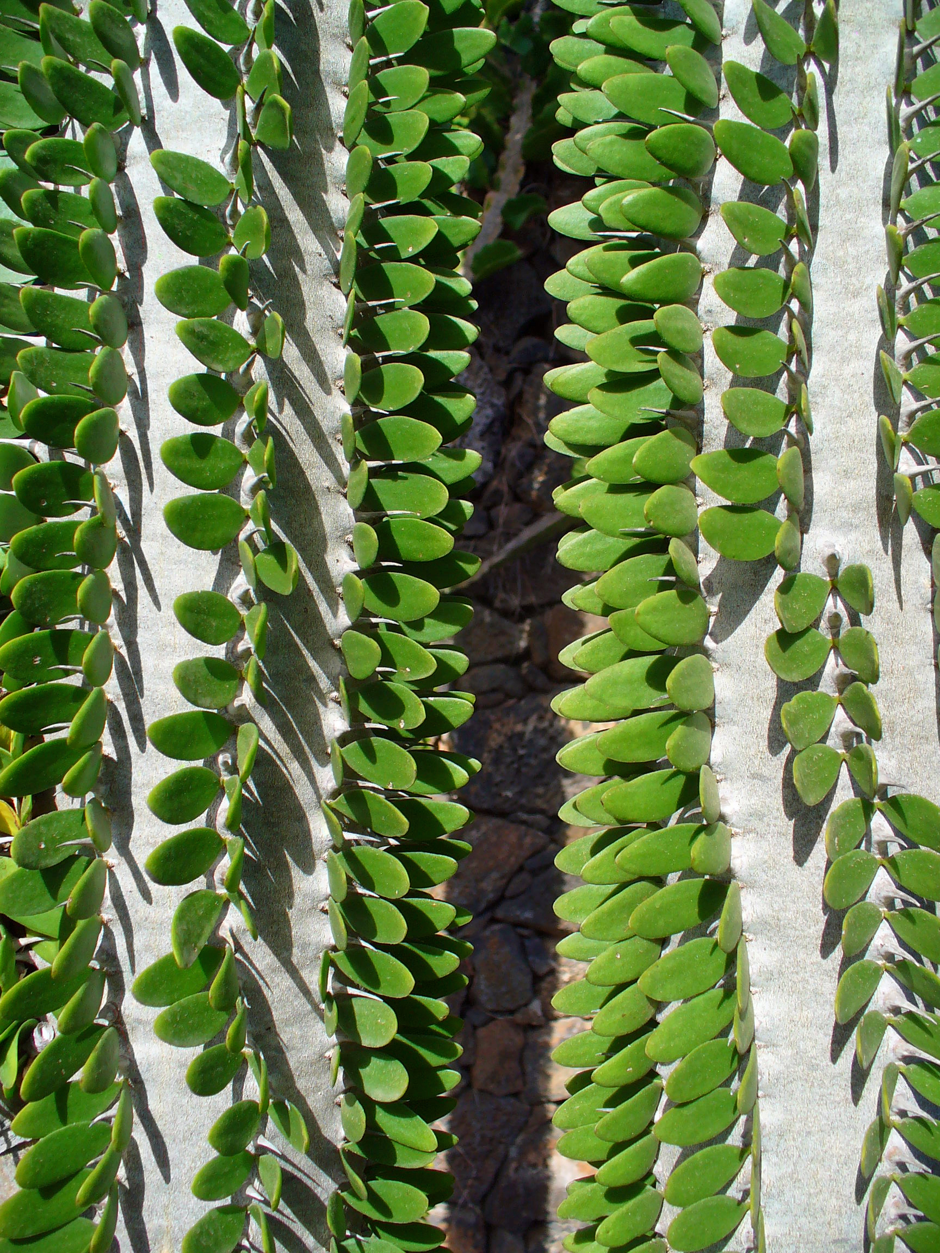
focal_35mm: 37
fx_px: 1340
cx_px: 470
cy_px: 626
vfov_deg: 50.1
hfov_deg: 38.7
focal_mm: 6.1
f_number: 5.6
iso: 64
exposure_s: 1/160
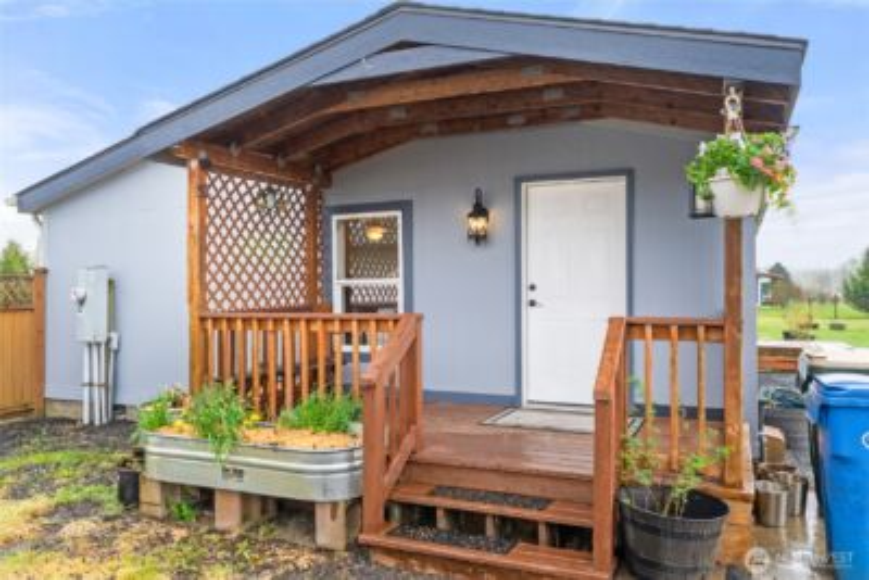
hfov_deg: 65.5
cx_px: 434
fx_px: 676
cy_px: 290
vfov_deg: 46.4
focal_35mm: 28
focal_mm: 28
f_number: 22
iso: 80
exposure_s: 1/2
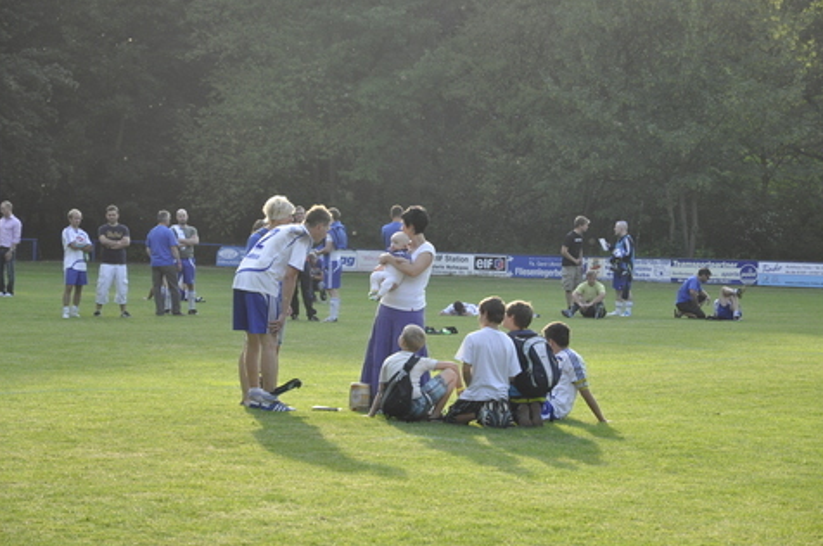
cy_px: 266
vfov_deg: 11.1
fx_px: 2808
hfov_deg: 16.7
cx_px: 406
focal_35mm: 123
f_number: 5.6
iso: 800
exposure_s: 1/640
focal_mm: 78
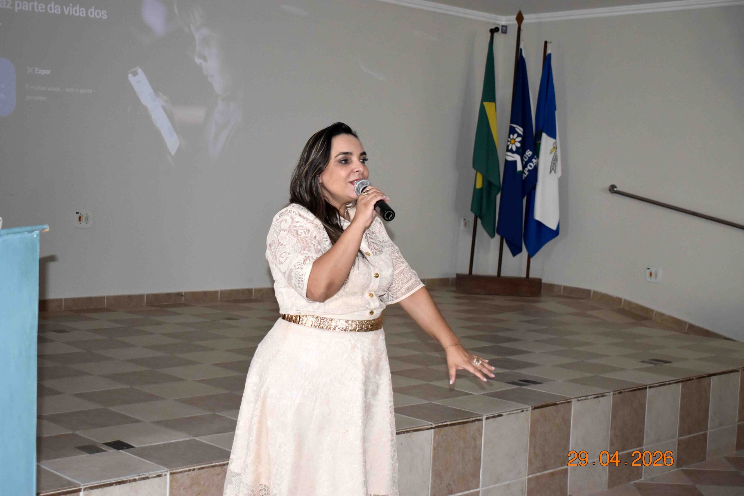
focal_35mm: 52
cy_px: 248
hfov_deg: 37.8
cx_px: 372
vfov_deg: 25.8
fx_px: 1085
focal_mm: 35
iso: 1250
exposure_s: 1/125
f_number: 4.5
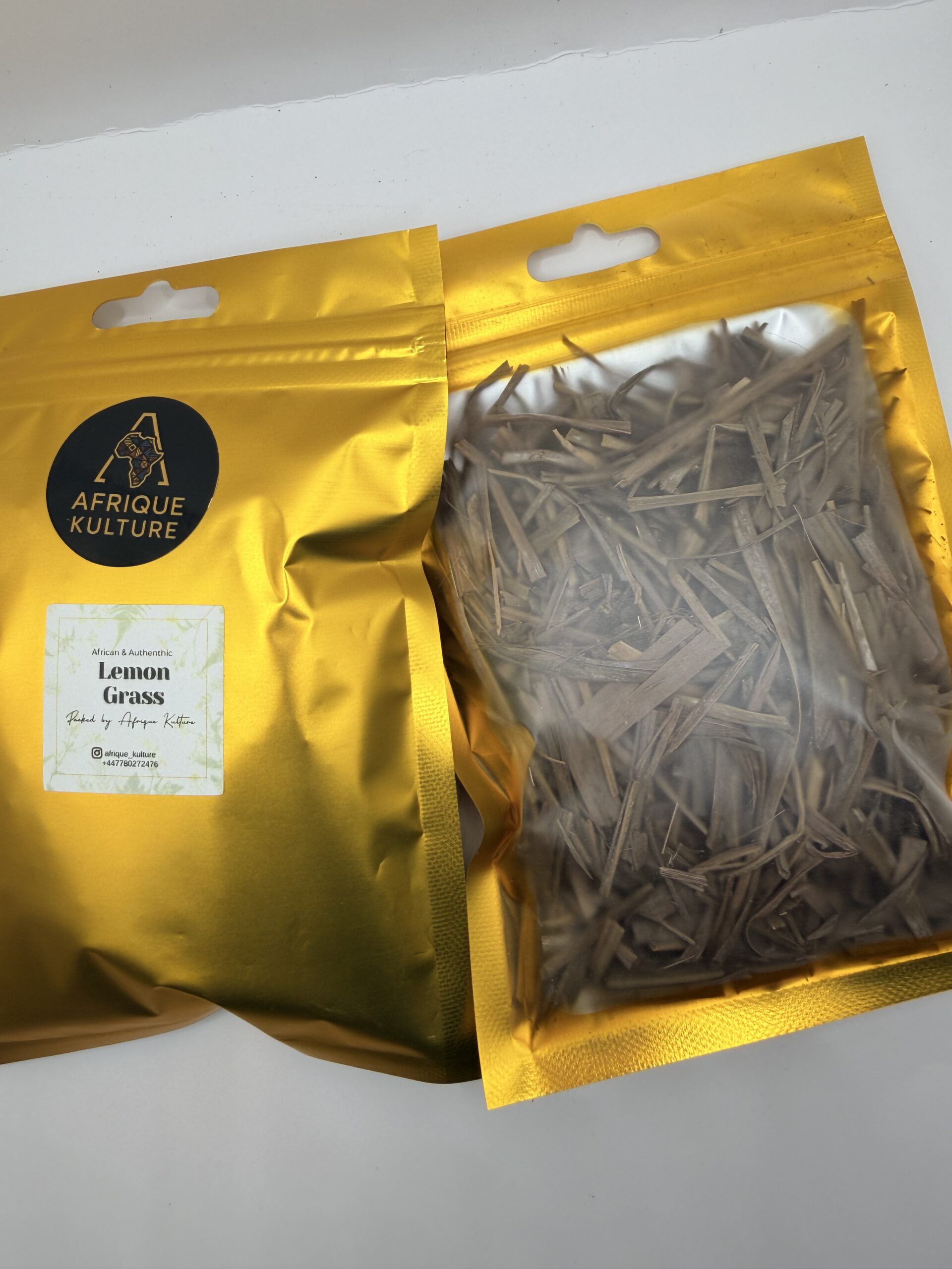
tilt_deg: -83.4
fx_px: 880
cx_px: 476
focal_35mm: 24
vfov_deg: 71.6
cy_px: 634
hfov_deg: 56.8
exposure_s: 1/182
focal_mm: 2.22
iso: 40
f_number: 2.2
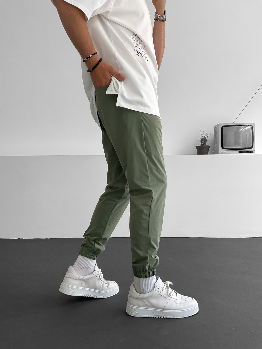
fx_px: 293
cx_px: 131
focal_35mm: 29
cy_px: 174
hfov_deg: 48.2
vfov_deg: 61.7
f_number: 1.8
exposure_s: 1/120
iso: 25
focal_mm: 3
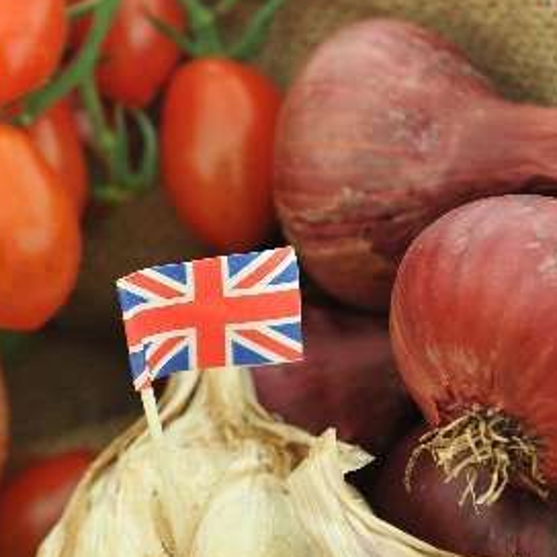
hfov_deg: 13.3
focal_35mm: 131
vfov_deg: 13.3
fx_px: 2385
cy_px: 288
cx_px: 201
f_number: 5.6
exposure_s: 1/40
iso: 400
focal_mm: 70
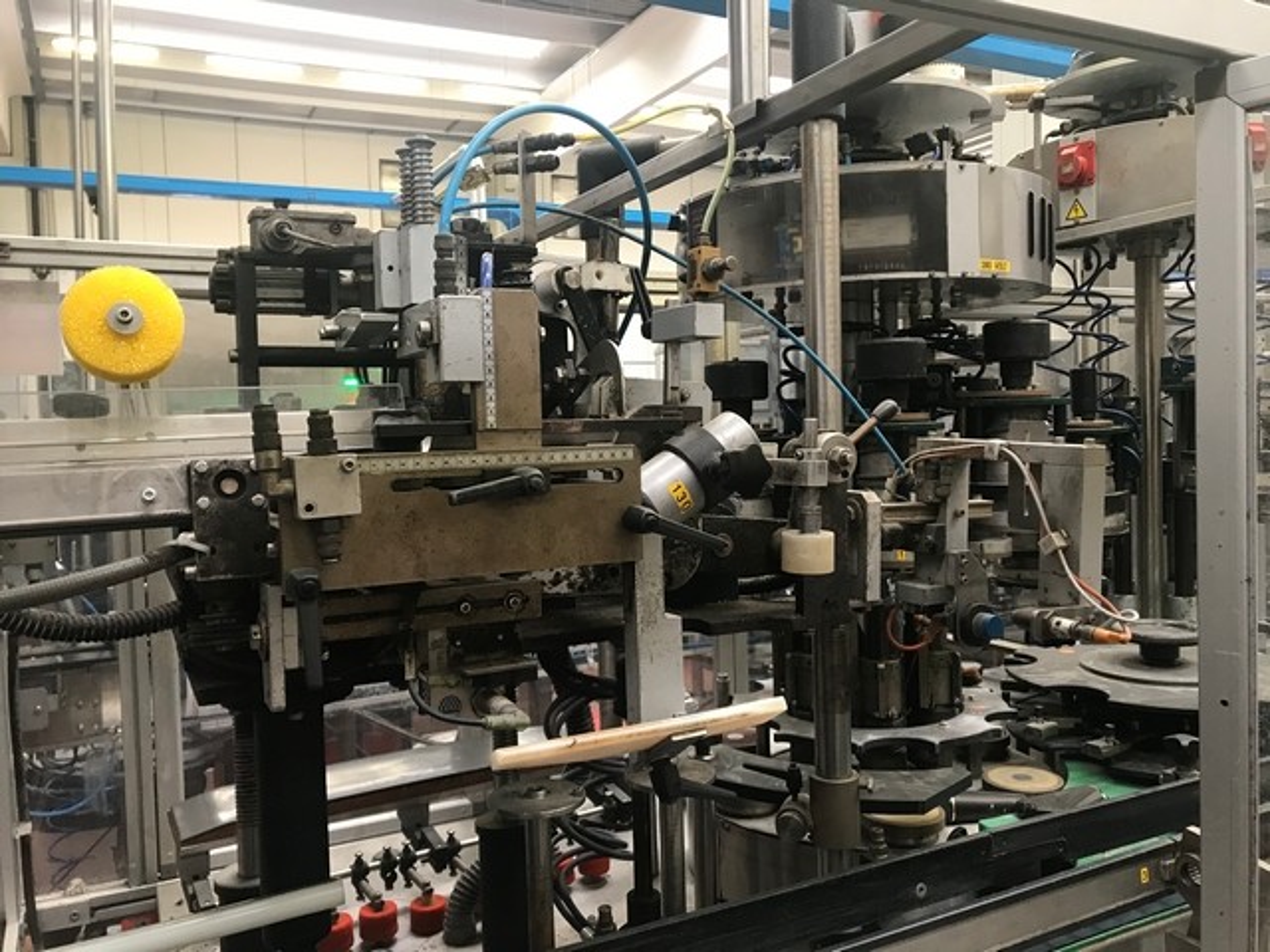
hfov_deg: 63.4
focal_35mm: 28
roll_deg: +1.4
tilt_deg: -2.1
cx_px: 635
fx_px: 1027
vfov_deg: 49.7
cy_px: 476
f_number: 1.8
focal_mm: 3.99
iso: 40
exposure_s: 1/20
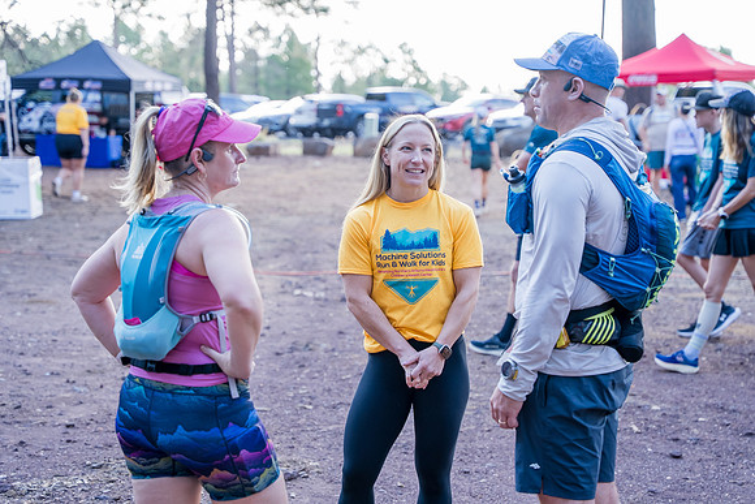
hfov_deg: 30.8
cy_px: 252
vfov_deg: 20.8
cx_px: 378
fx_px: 1372
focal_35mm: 65
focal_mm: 65.4
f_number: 3.2
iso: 400
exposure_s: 1/250
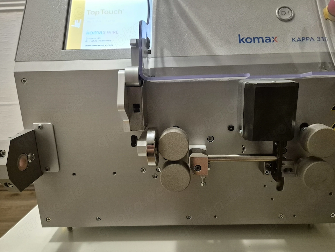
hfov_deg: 71.6
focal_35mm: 24
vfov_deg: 56.8
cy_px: 127
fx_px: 232
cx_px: 173
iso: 2000
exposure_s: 1/100
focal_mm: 5.4
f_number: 1.8
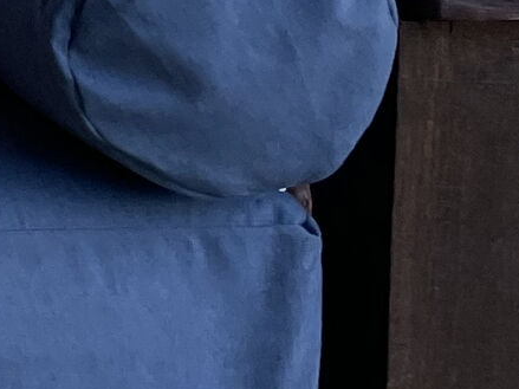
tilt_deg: -7.5
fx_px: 2728
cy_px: -304
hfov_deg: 8.4
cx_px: -1241
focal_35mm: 182
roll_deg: +0.8
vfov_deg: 7.9
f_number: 1.6
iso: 32
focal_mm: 4.2
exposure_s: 1/127
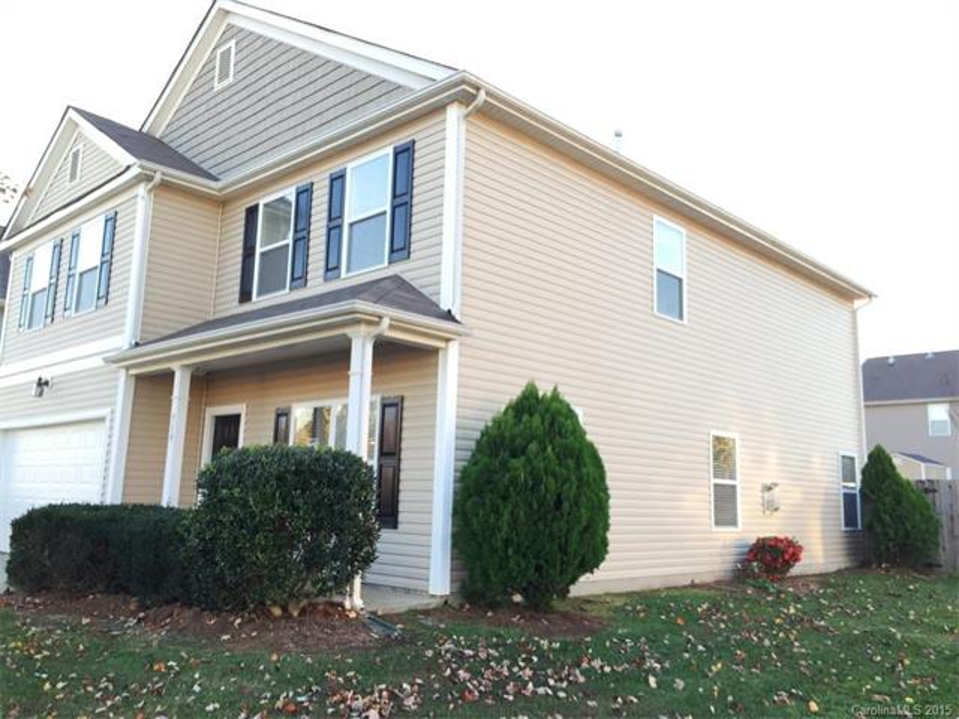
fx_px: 803
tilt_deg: +8.5
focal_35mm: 29
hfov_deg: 61.7
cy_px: 360
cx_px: 480
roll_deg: -3.0
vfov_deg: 48.2
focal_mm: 4.15
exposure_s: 1/120
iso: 32
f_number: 2.2
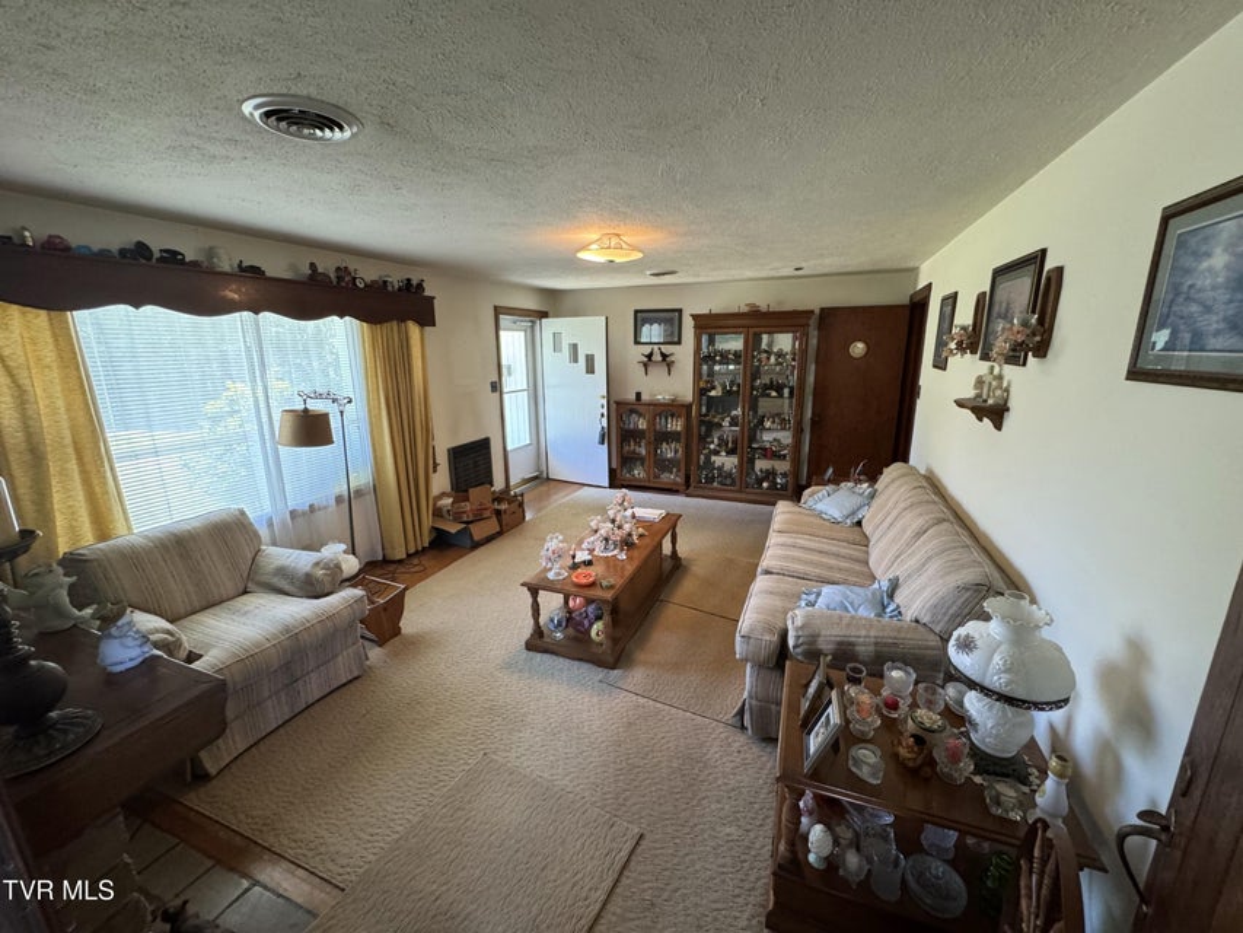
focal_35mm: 14
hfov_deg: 102.1
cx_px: 622
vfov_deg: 85.7
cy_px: 466
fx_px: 503
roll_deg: +0.6
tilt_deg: -13.4
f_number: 2.2
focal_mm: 2.22
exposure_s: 1/60
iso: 400
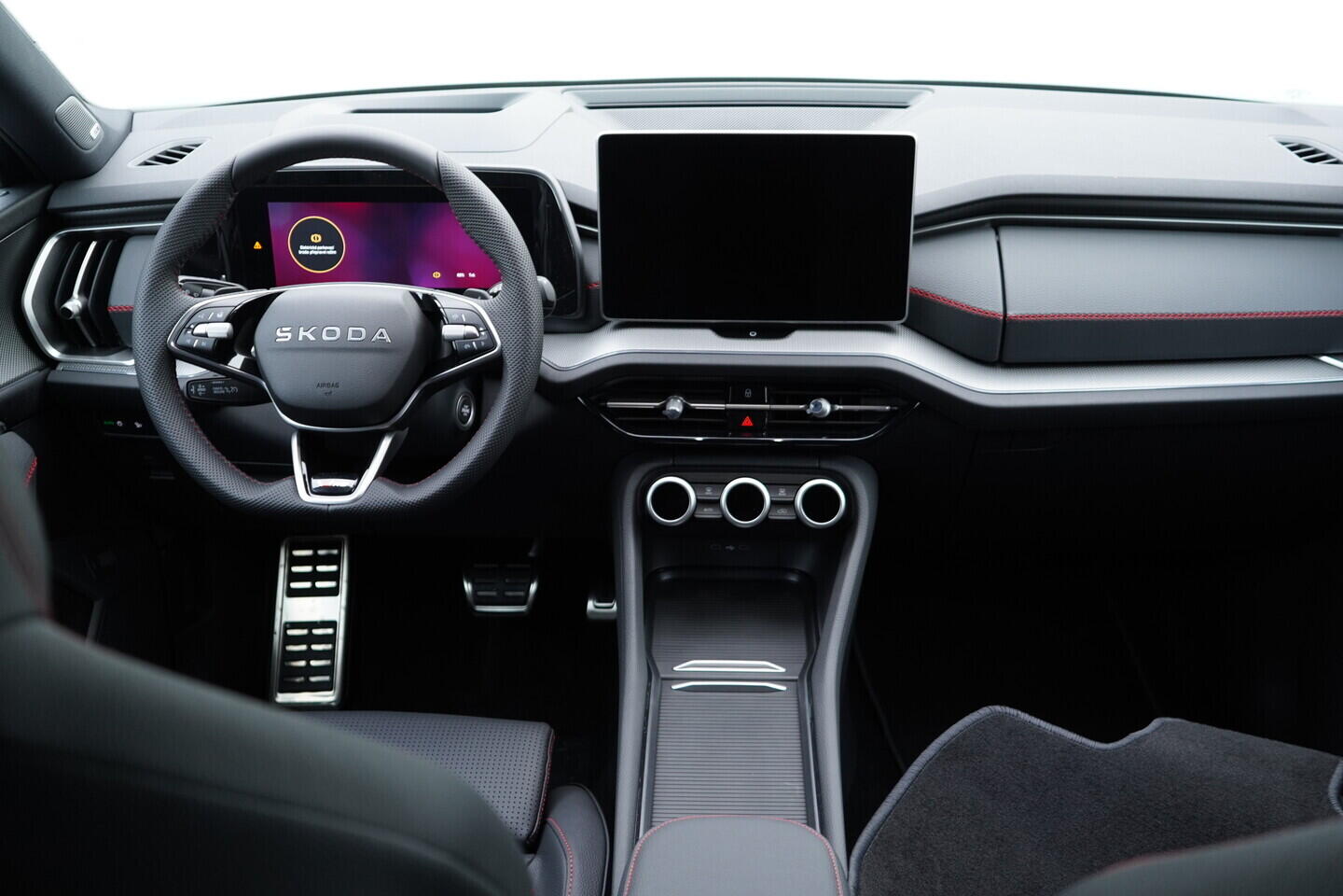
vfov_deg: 36.9
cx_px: 672
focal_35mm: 36
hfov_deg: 53.1
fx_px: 1343
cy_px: 448
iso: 400
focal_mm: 24
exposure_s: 1/40
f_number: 2.8
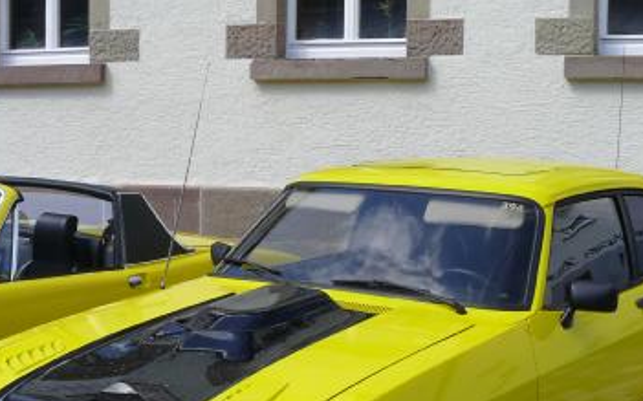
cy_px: 301
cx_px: 267
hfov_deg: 27.8
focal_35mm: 74
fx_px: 1296
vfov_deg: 17.5
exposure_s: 1/320
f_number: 5.6
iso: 100
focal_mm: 7.4
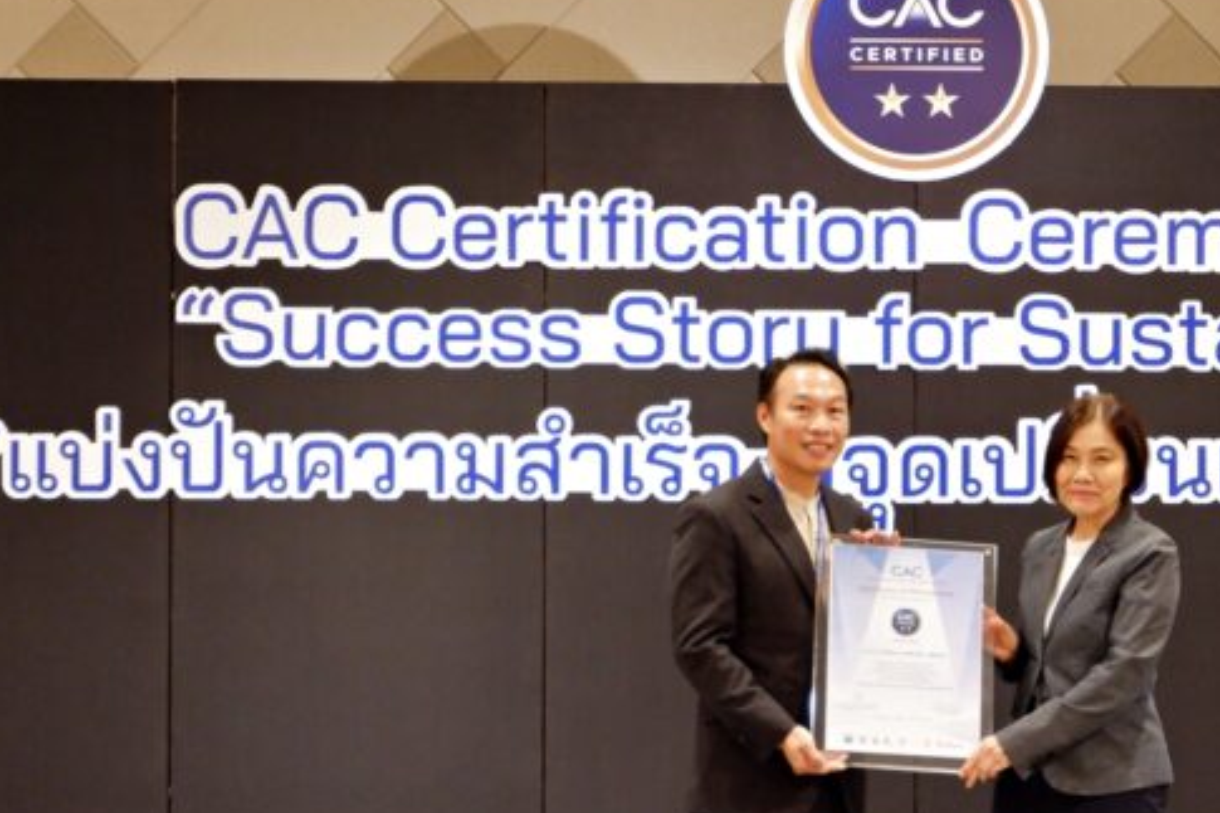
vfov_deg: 13.3
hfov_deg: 19.7
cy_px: 566
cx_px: 913
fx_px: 3489
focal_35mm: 103
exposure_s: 1/50
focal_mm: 43.4
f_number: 5.6
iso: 1600
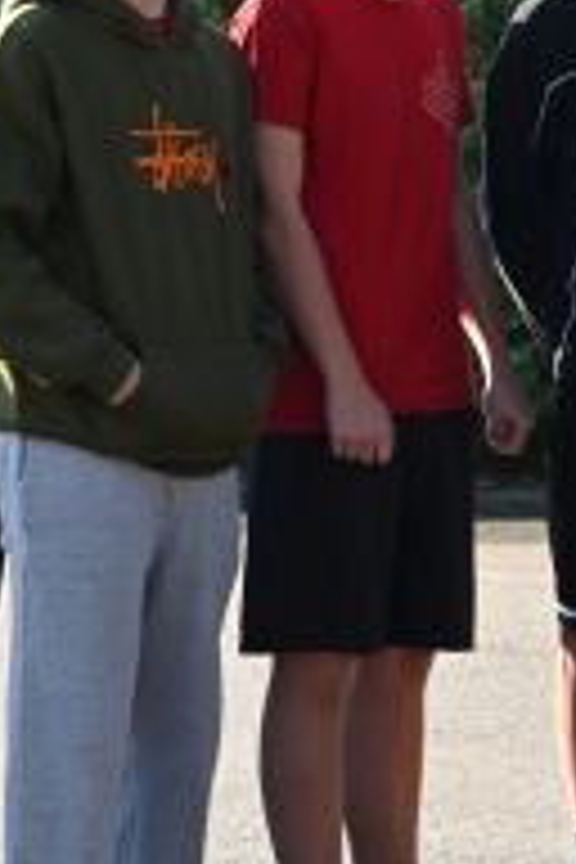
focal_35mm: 191
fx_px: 4584
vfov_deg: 10.8
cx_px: 790
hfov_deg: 7.1
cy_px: 284
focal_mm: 61
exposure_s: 1/500
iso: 1600
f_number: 13
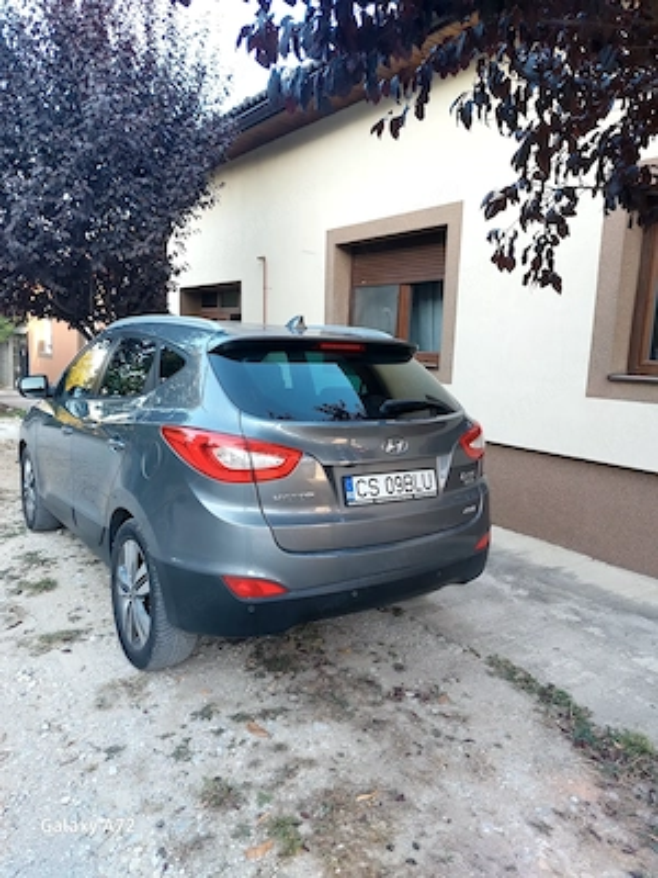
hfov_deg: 56.8
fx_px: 608
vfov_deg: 71.6
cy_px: 439
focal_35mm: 24
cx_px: 329
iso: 50
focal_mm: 5.23
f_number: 1.8
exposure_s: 1/100
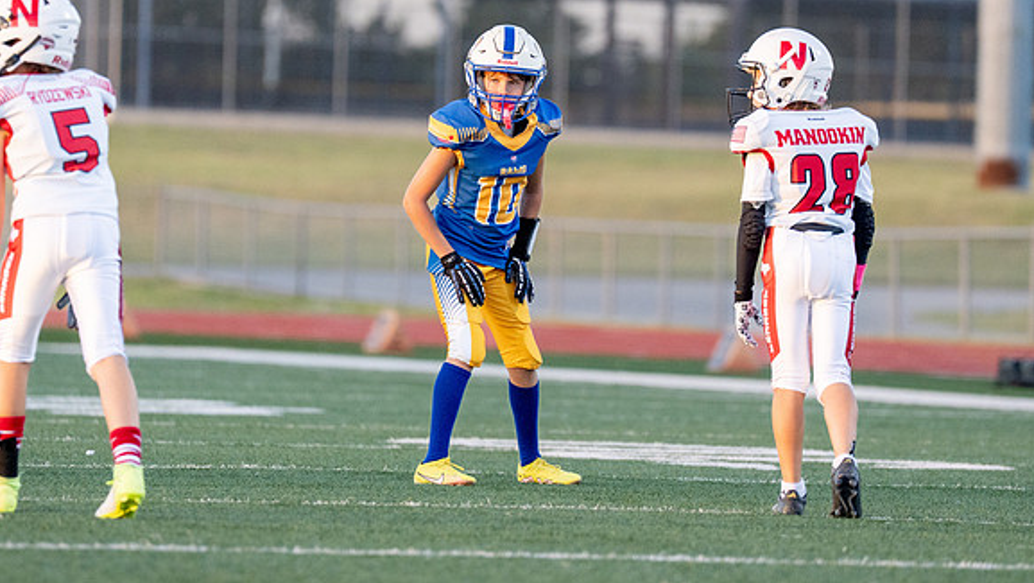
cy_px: 170
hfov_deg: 5.8
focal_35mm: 374
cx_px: 519
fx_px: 10257
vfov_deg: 3.3
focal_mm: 200
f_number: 2.8
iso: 1000
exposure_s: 1/2000
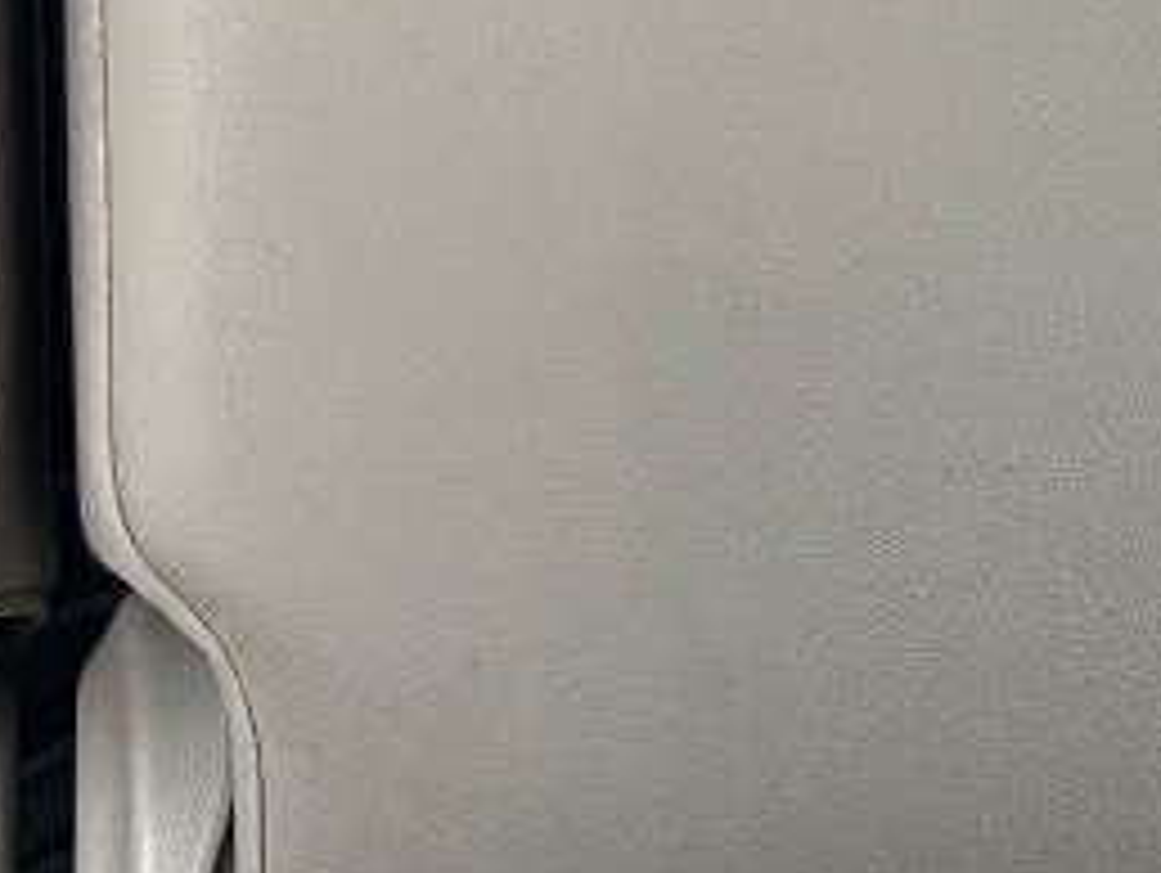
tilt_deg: -30.7
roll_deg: -3.6
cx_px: 616
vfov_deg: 10.2
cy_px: 256
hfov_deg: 13.6
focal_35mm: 145
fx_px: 4868
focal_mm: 5.7
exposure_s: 1/104
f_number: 1.5
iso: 125
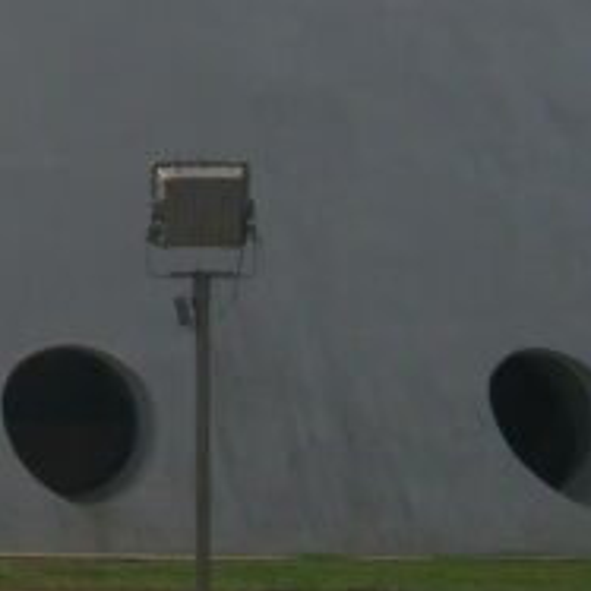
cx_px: -158
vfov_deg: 6.6
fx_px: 5138
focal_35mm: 266
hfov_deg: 6.5
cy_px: 149
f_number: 9.7
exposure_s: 1/320
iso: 64
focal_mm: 9.8
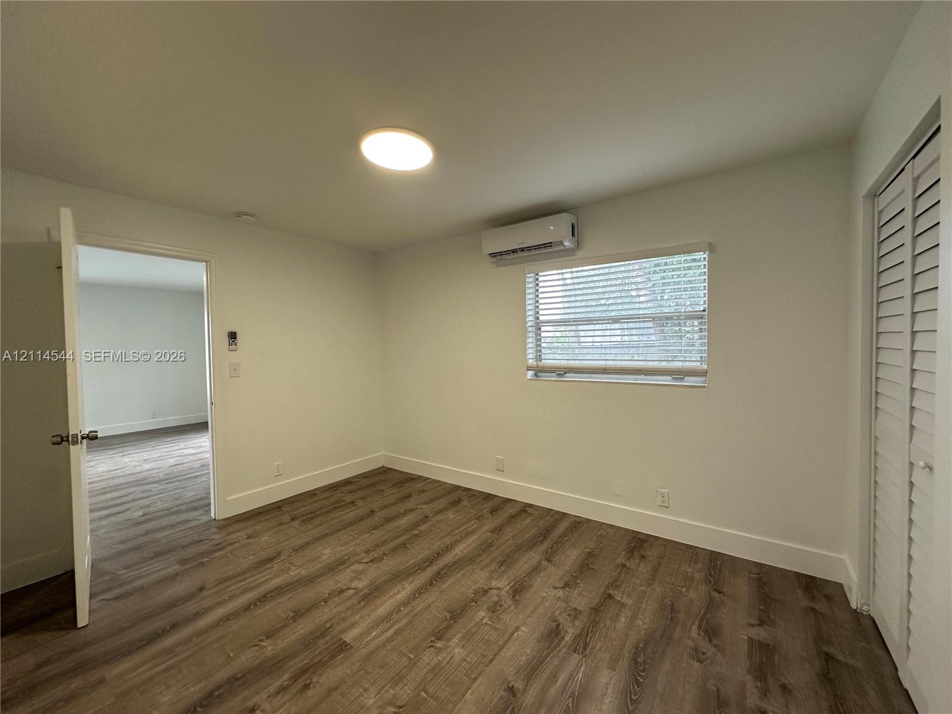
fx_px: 385
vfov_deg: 85.7
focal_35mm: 14
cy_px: 357
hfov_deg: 102.1
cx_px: 476
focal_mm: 2.22
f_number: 2.2
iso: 160
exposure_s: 1/120
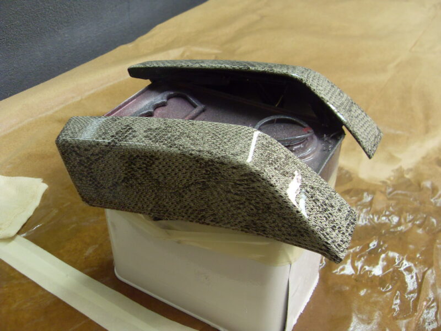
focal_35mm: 35
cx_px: 220
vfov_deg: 40.7
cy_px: 166
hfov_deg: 52.6
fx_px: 446
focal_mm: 6.3
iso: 200
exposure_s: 1/45
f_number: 2.8
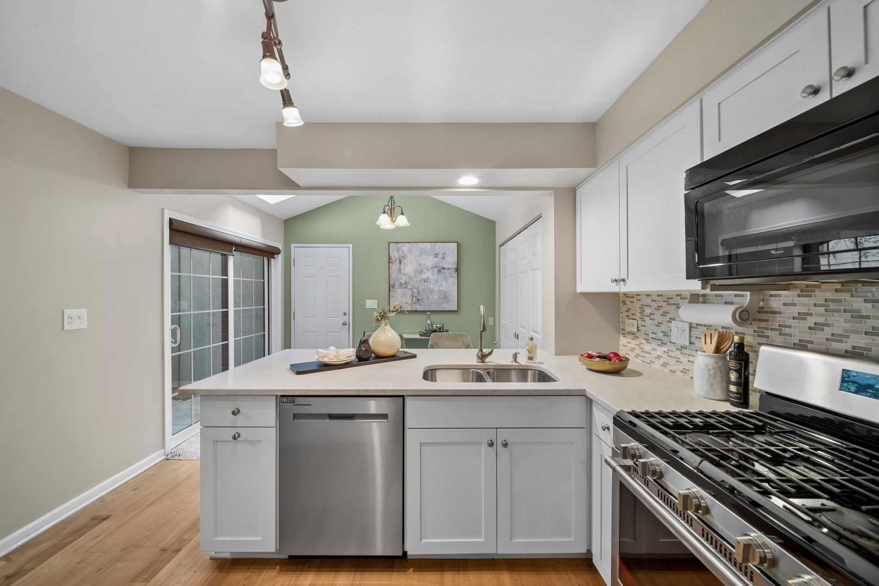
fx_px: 366
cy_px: 293
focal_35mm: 15
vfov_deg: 77.4
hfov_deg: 100.4
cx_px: 440
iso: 400
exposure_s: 1/3.33
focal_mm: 15
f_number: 8
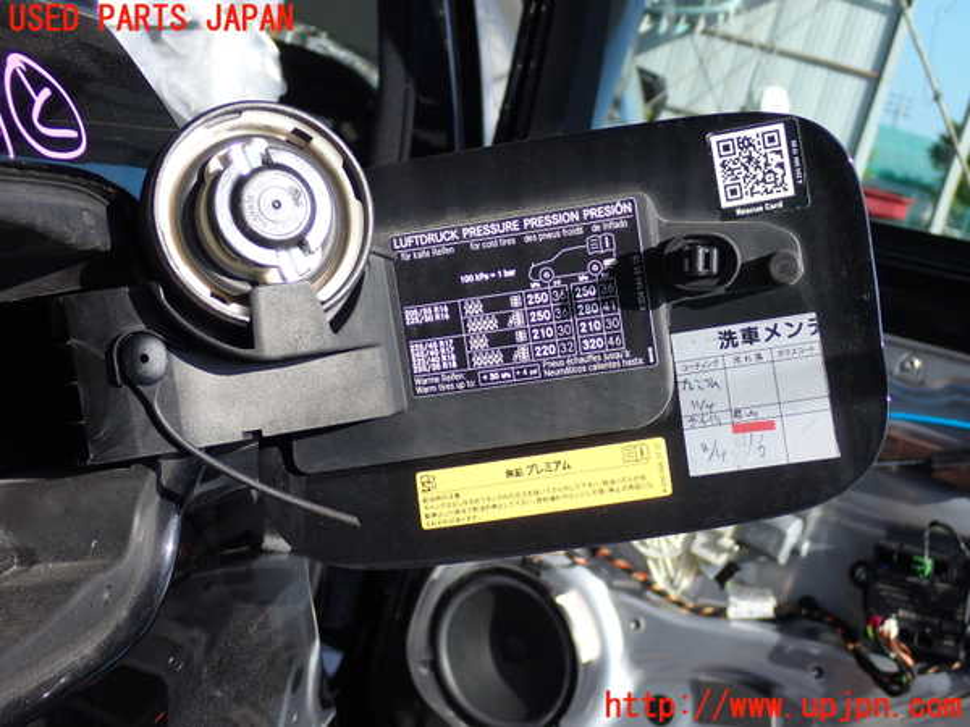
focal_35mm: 54
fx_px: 1513
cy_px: 364
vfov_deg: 27.0
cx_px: 485
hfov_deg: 35.5
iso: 100
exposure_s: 1/400
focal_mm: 9.65
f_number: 3.3
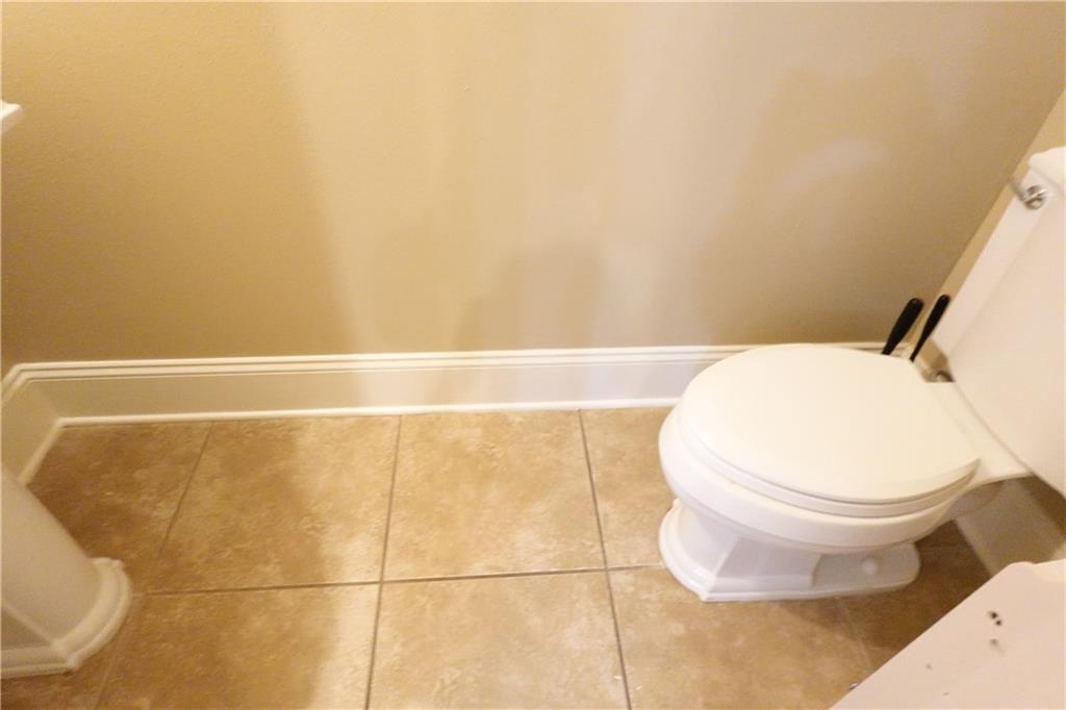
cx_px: 533
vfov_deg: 61.9
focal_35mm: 20
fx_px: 592
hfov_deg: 84.0
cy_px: 355
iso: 4000
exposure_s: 1/100
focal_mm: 7.6
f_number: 2
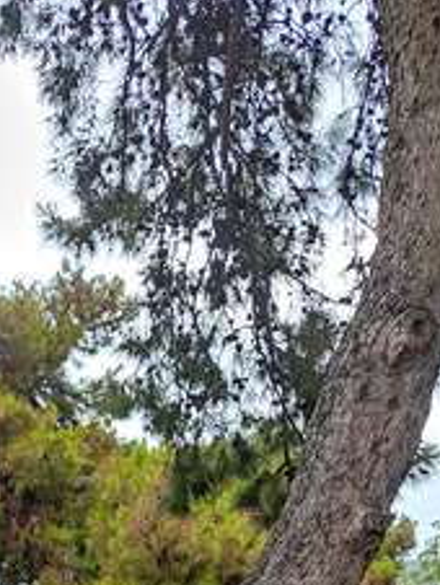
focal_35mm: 69
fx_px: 1167
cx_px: 18
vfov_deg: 24.6
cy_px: 758
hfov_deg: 20.8
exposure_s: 1/50
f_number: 1.79
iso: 204
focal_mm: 4.74
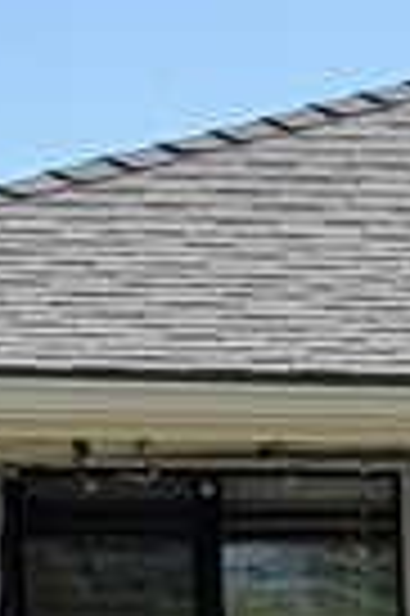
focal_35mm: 374
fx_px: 6405
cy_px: 1147
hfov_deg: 3.5
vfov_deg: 5.4
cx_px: 1586
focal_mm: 6.76
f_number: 1.78
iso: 80
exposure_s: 1/2865
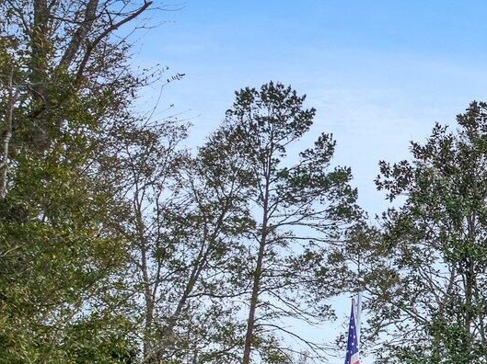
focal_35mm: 93
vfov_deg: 15.1
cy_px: 490
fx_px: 1307
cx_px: 874
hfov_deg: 17.3
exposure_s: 1/3200
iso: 180
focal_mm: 12.29
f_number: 2.8
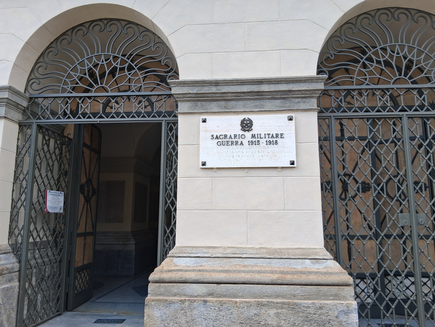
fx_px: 327
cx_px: 218
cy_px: 164
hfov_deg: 67.3
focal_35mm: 26
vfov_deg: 53.1
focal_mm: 3.98
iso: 25
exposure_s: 1/120
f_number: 1.8
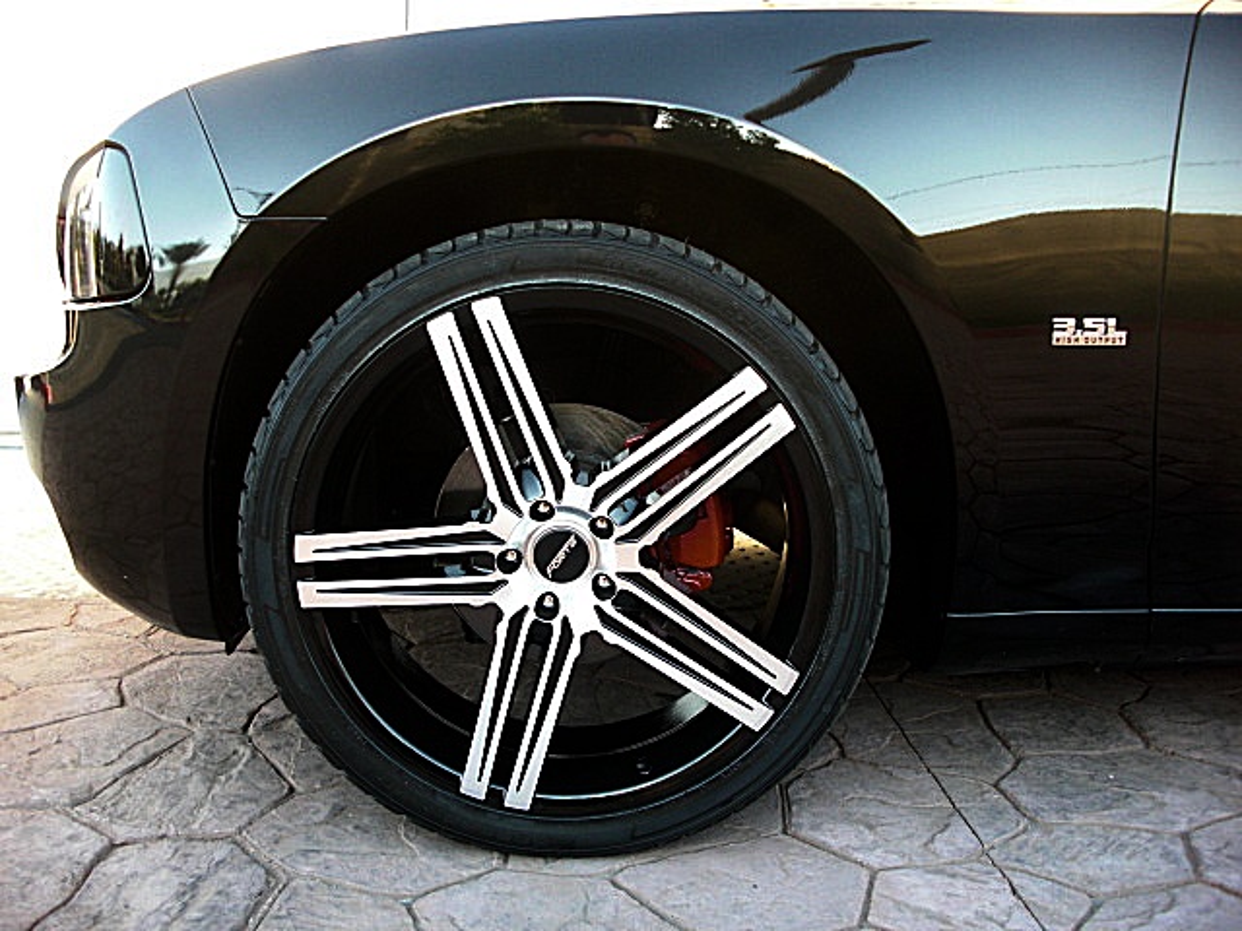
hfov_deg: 51.4
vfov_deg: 39.7
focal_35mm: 36
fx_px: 1292
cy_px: 466
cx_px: 621
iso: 200
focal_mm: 6.3
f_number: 2.8
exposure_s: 1/100
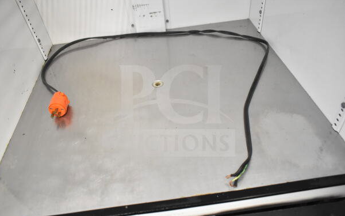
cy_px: 111
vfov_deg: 44.5
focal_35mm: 28
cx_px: 170
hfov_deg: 66.5
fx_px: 263
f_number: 3.5
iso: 2200
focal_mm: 18
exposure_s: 1/30
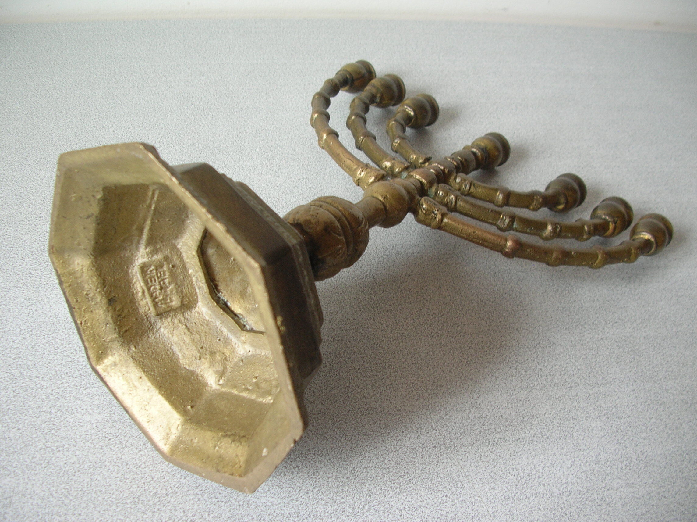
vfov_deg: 40.6
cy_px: 261
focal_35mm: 35
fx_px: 704
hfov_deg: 52.7
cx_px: 348
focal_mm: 5.8
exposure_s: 1/14
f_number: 2.8
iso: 50
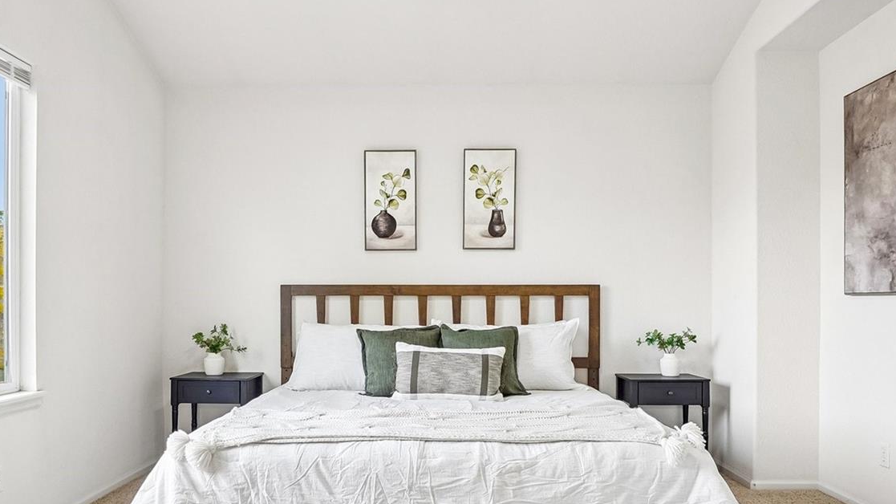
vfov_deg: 42.7
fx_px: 641
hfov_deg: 69.8
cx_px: 432
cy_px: 304
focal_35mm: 27
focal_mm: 12
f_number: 8
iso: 400
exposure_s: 1/30
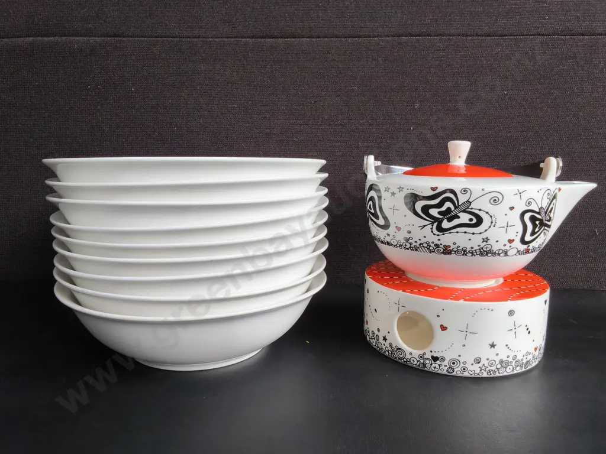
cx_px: 303
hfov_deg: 65.3
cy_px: 227
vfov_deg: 51.4
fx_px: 473
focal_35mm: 27
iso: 40
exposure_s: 1/100
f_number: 2
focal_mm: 2.87
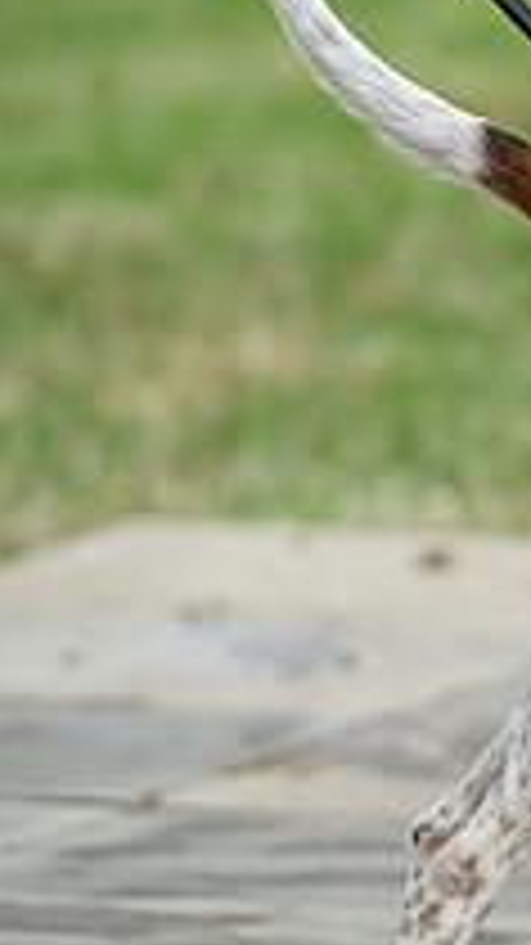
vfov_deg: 4.3
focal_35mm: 507
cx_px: 1148
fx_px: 12701
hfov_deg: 2.4
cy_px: 412
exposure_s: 1/1000
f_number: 4.5
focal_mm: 175
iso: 360
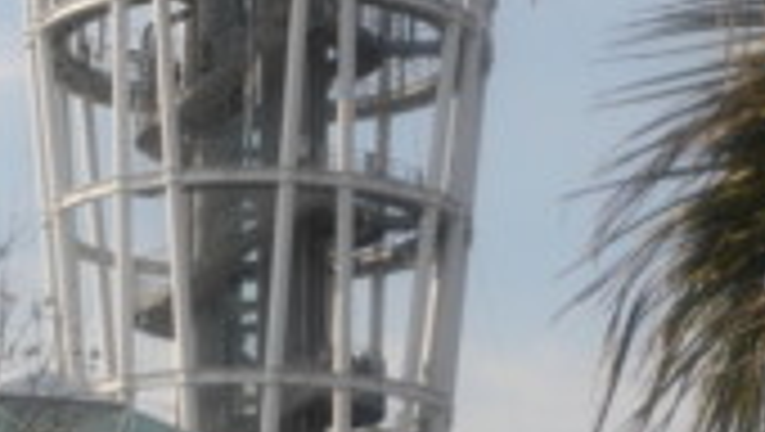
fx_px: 2640
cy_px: -76
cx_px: 261
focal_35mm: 130
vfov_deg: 9.2
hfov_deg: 16.5
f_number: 3.5
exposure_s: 1/1000
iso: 100
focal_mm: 9.7
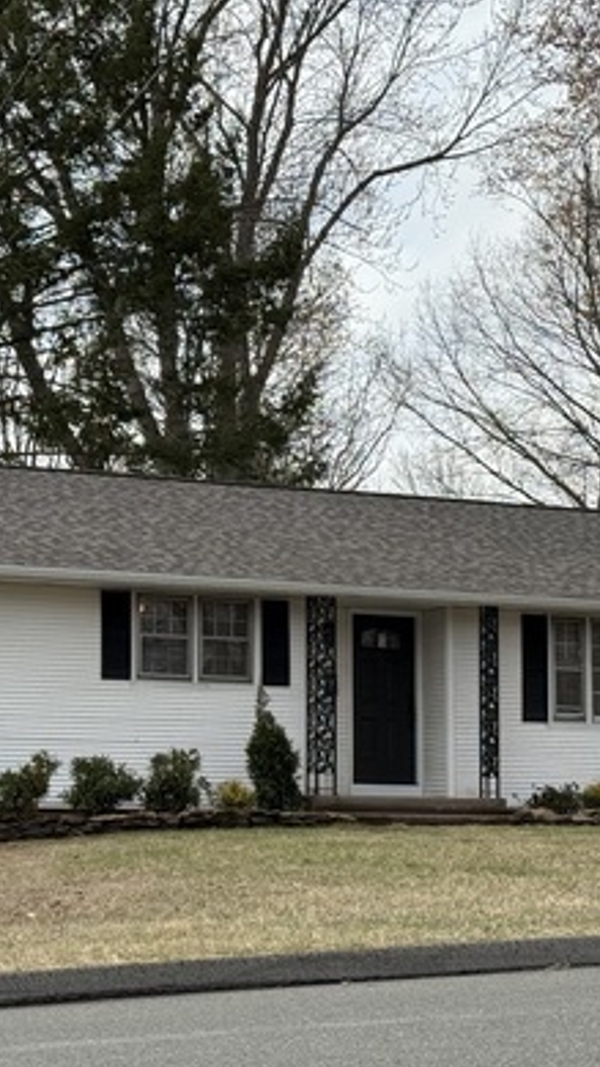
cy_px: 595
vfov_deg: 24.7
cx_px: 211
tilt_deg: +6.7
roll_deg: +0.1
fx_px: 2431
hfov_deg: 14.1
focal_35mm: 86
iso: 100
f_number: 1.78
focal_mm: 6.76
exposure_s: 1/2494
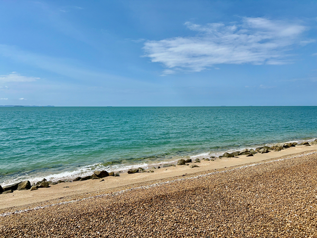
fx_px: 220
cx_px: 158
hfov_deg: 71.6
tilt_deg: -4.5
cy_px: 119
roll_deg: -0.2
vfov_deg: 56.8
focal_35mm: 24
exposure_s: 1/8929
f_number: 1.78
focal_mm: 6.86
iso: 80
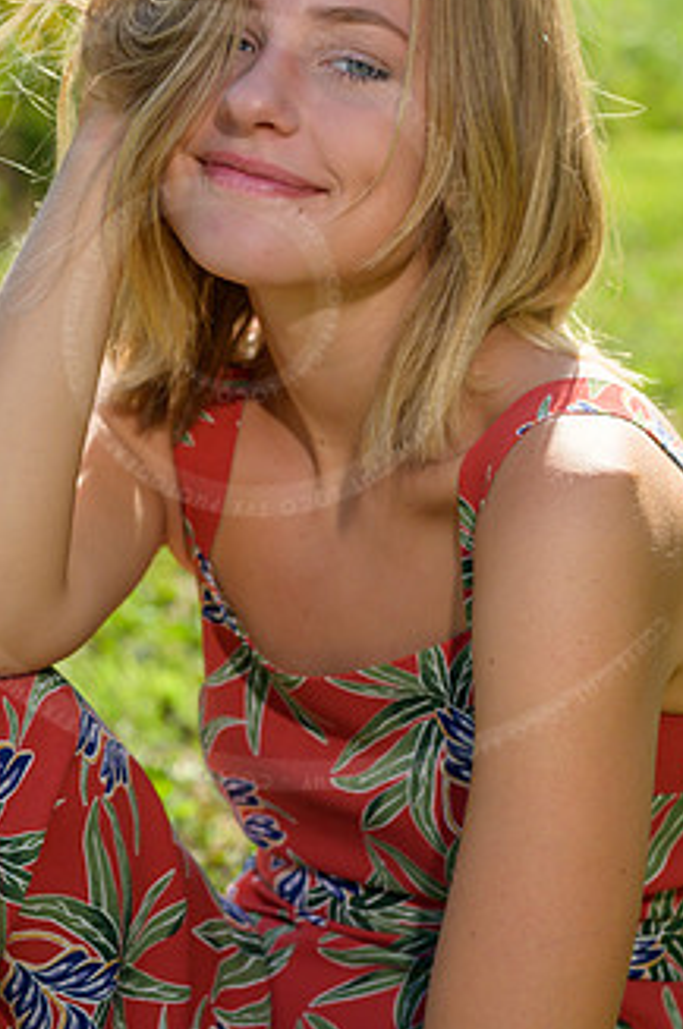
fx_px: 3340
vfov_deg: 17.5
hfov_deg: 11.7
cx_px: 266
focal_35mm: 117
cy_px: 381
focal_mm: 85
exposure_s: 1/1600
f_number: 5.6
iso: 200
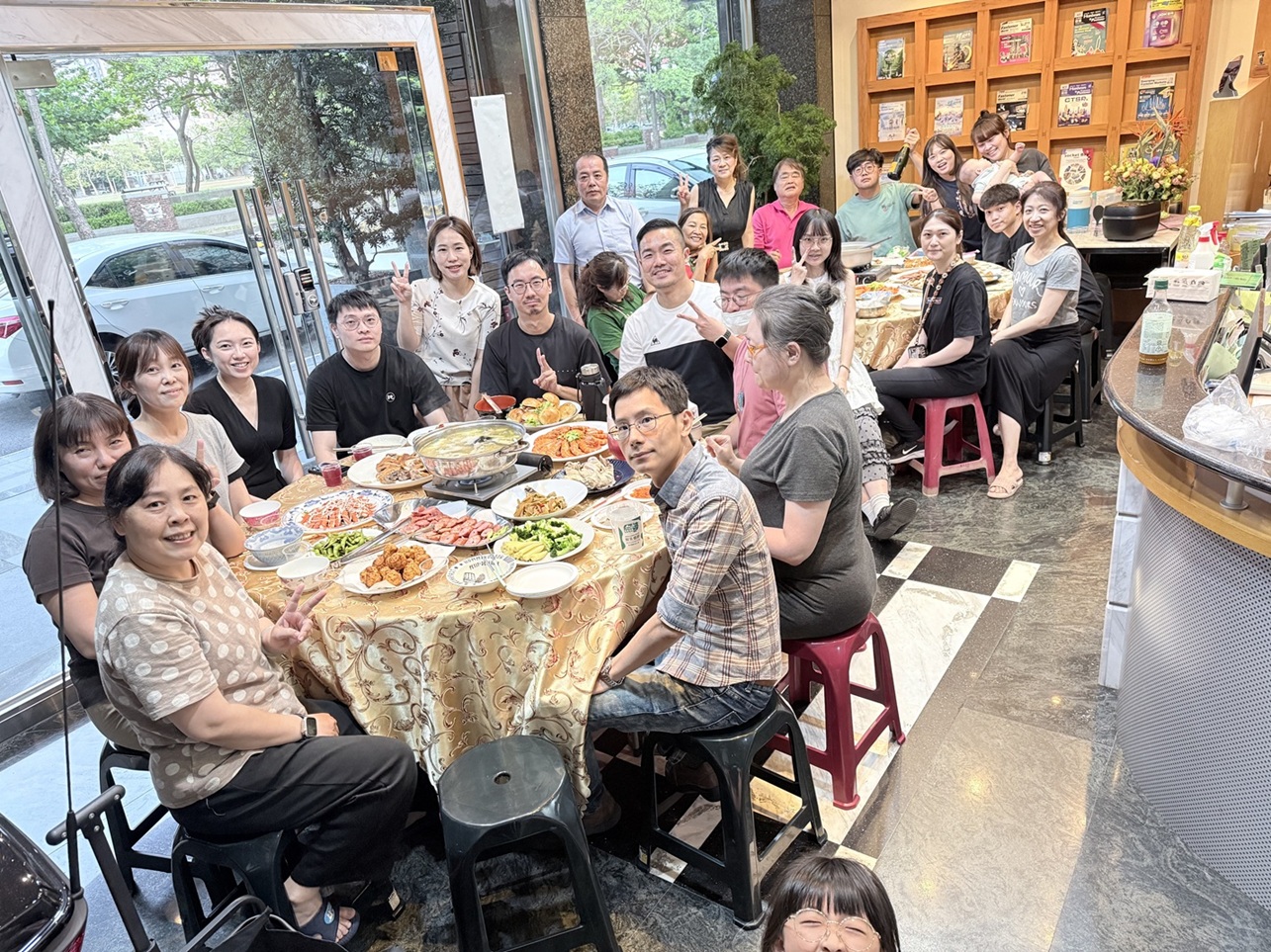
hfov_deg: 71.6
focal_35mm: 24
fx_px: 881
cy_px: 476
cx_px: 636
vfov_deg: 56.8
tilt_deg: -21.5
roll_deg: +7.1
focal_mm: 6.76
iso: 500
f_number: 1.78
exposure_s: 1/60
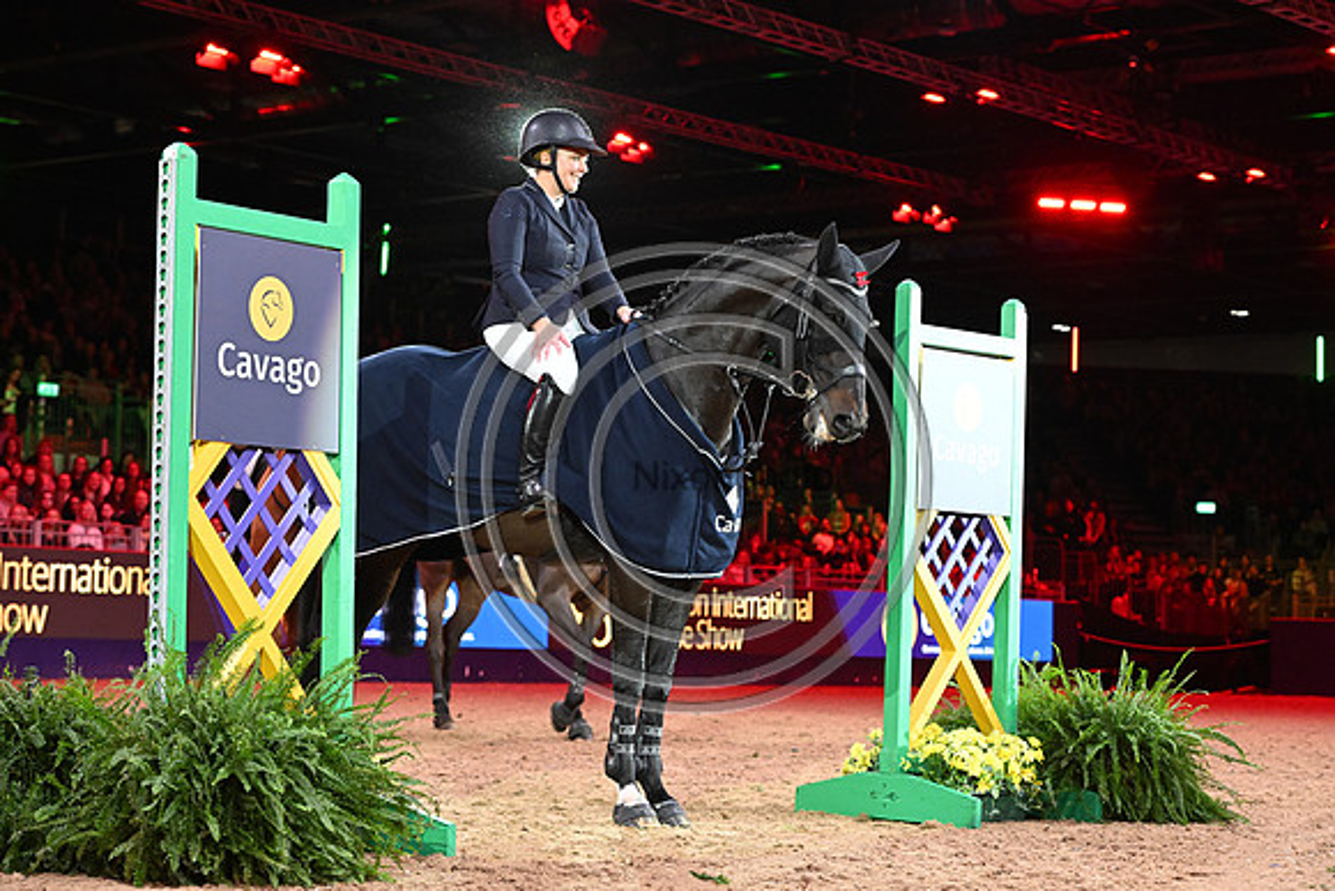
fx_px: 3041
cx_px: 668
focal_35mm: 82
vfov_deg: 16.7
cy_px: 446
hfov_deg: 24.8
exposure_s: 1/500
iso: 6400
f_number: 5
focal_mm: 82
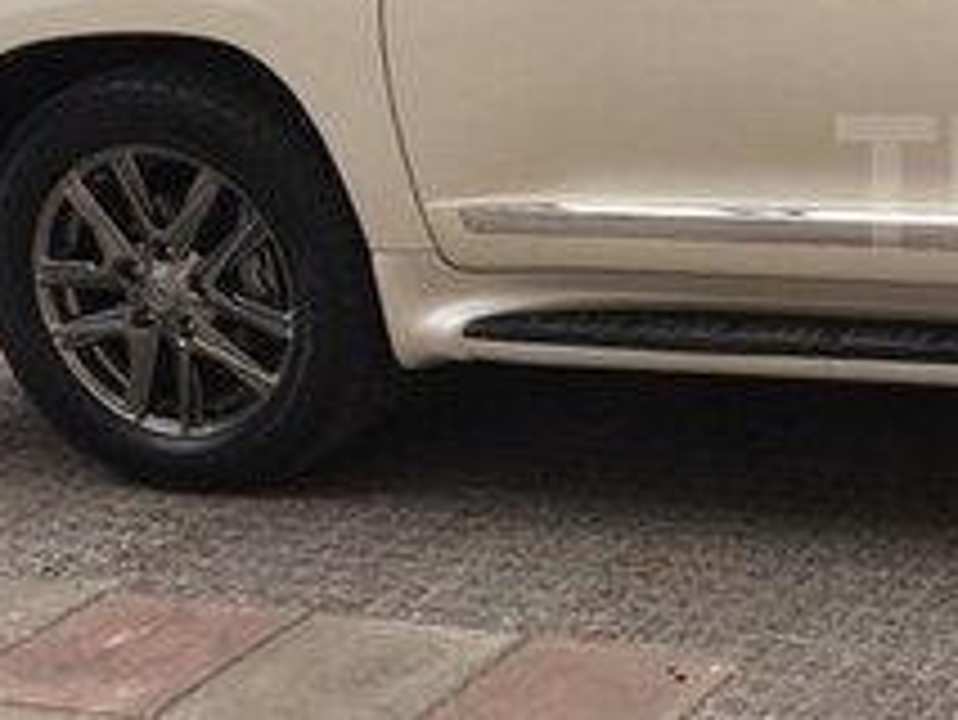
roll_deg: +0.7
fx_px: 2492
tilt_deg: -14.1
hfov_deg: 19.8
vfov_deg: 16.4
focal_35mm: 90
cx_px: 1295
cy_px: 182
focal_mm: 4.15
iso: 25
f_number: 2.2
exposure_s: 1/287
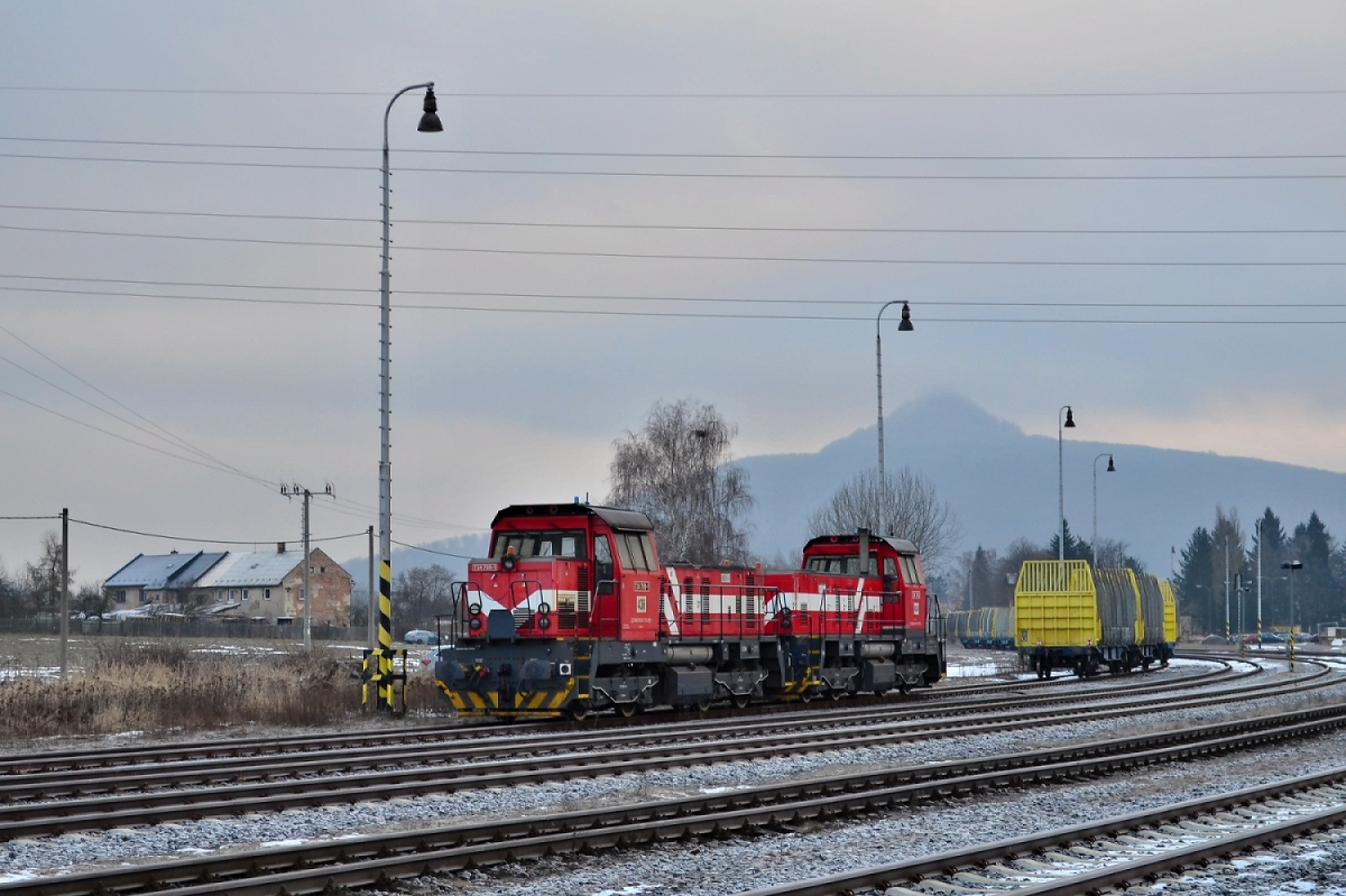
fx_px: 2467
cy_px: 448
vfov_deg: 20.6
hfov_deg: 30.5
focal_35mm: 66
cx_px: 673
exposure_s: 1/250
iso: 400
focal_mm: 44
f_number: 5.6
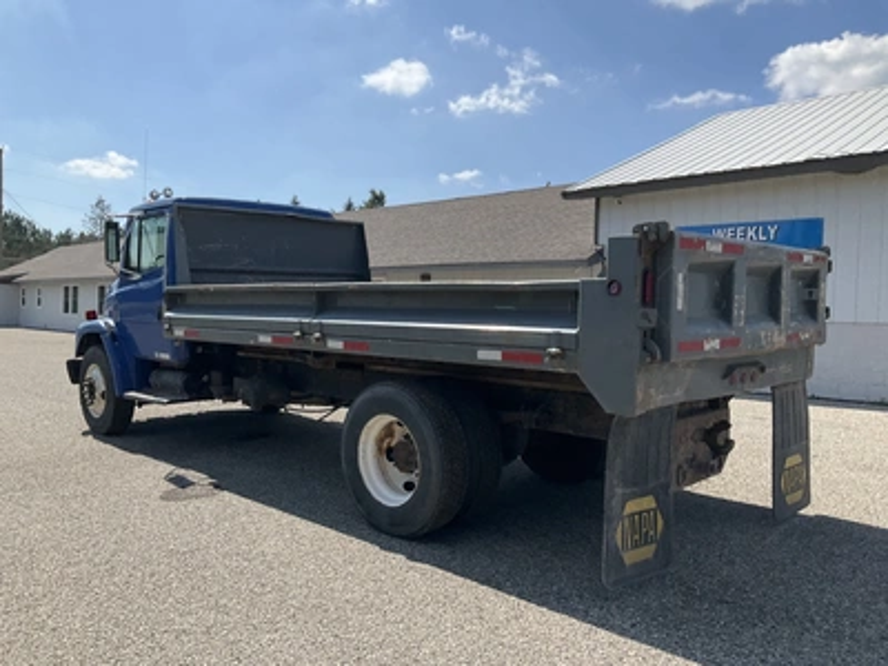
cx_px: 444
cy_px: 333
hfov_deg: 61.7
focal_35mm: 29
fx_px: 744
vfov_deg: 48.2
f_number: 1.8
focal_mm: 3
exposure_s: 1/2320
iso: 25
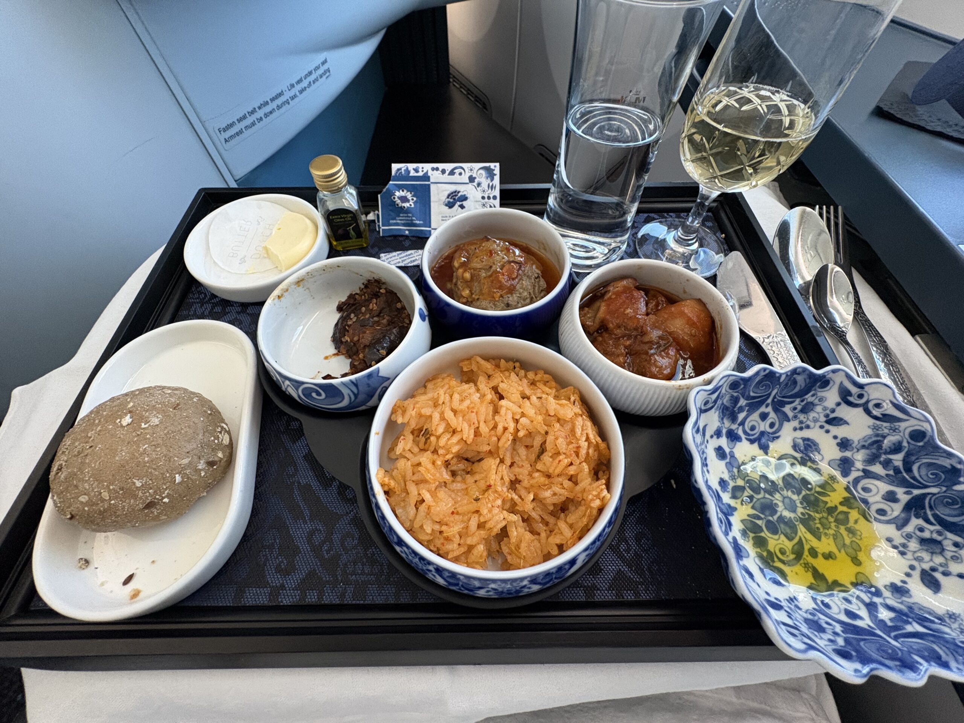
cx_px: 482
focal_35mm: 14
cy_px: 362
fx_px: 390
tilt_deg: -56.9
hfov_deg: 102.1
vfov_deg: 85.7
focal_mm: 2.22
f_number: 2.2
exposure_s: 1/56
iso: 500
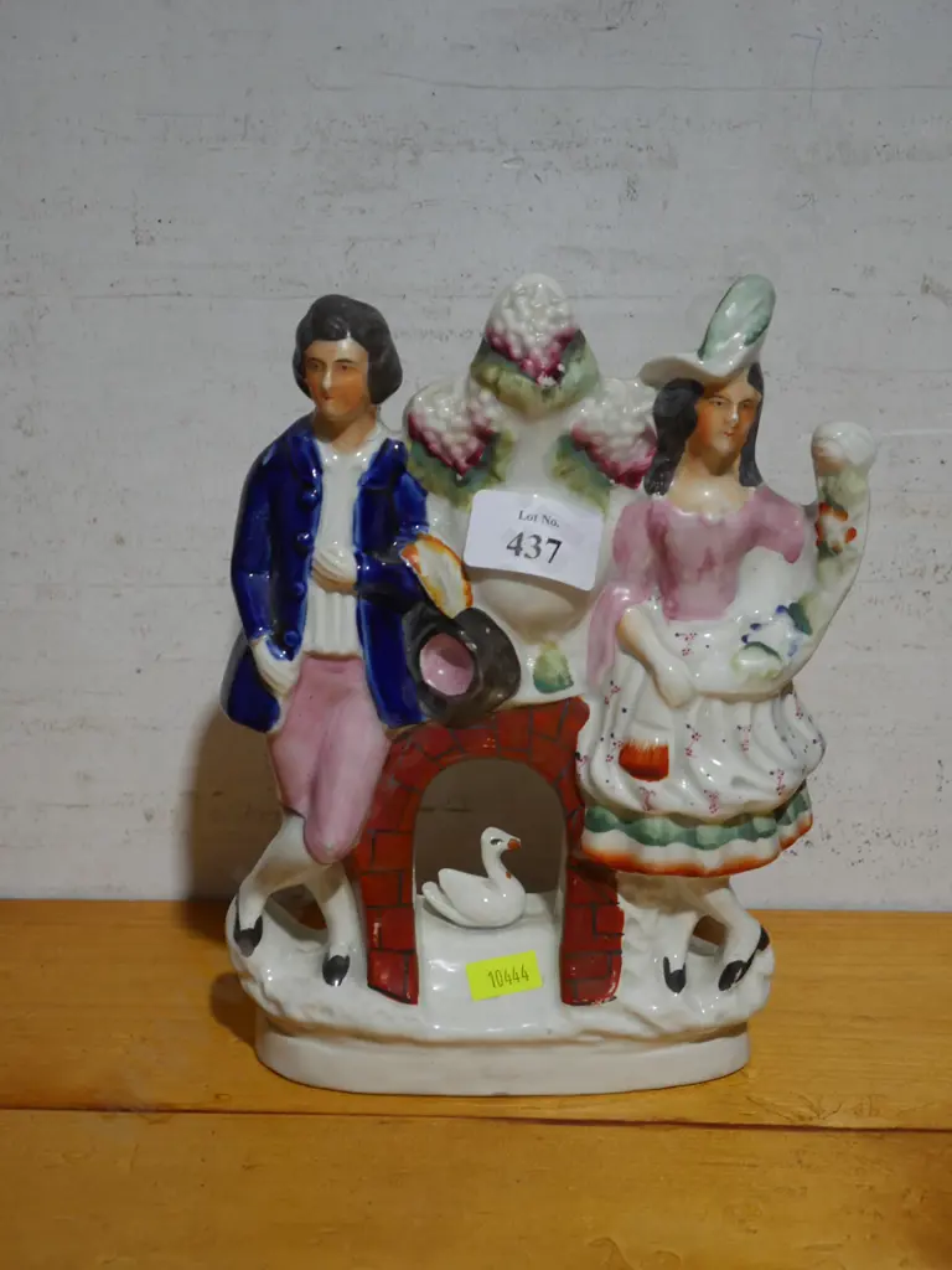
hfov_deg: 18.9
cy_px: 635
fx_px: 2860
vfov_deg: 25.0
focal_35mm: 78
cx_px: 476
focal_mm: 39
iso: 640
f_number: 5.6
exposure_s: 1/100
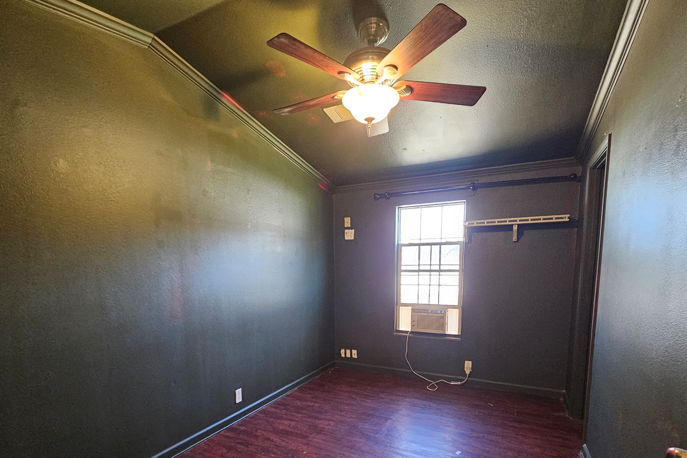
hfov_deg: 93.2
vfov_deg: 68.7
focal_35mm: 17
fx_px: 324
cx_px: 322
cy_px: 300
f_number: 2.2
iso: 640
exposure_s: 1/30
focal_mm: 2.2
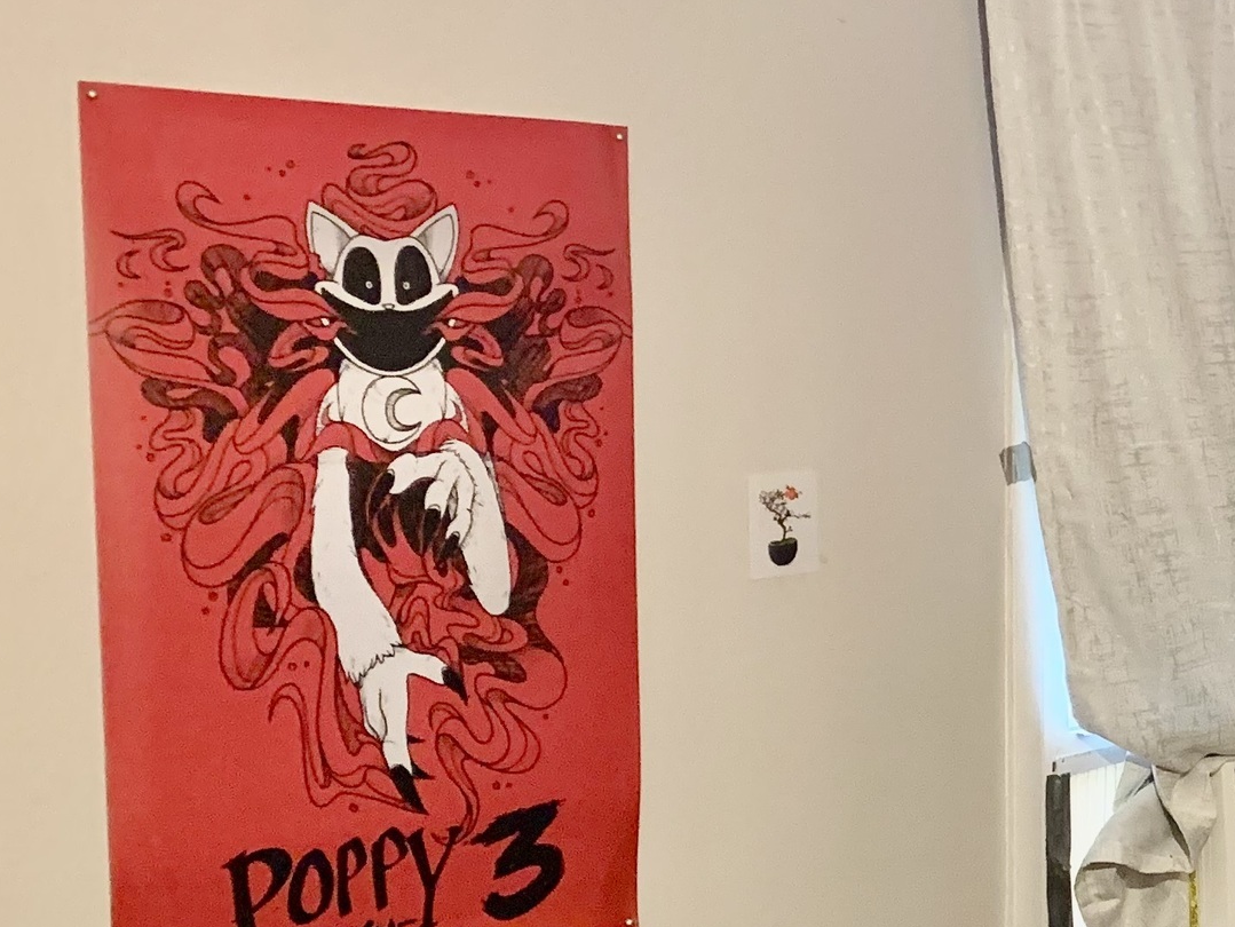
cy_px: 640
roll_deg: -0.8
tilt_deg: -6.6
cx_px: 1604
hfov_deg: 23.3
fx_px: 2641
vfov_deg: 19.8
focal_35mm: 74
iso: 500
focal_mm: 4.25
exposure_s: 1/30
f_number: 1.8
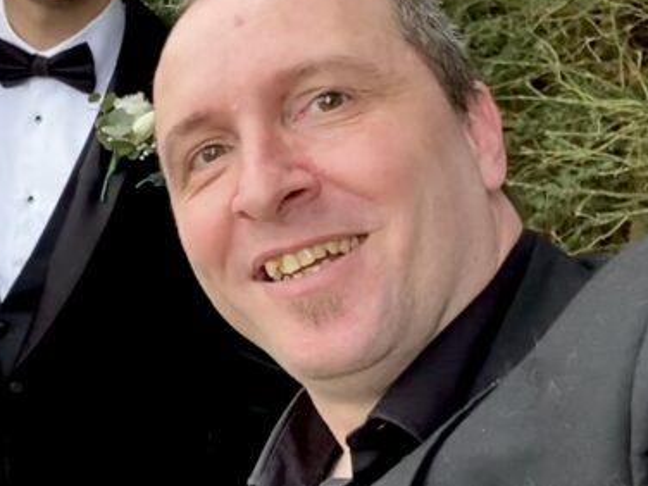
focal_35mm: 47
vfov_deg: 30.8
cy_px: 195
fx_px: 880
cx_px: 138
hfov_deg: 39.0
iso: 64
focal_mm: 2.71
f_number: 2.2
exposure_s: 1/122
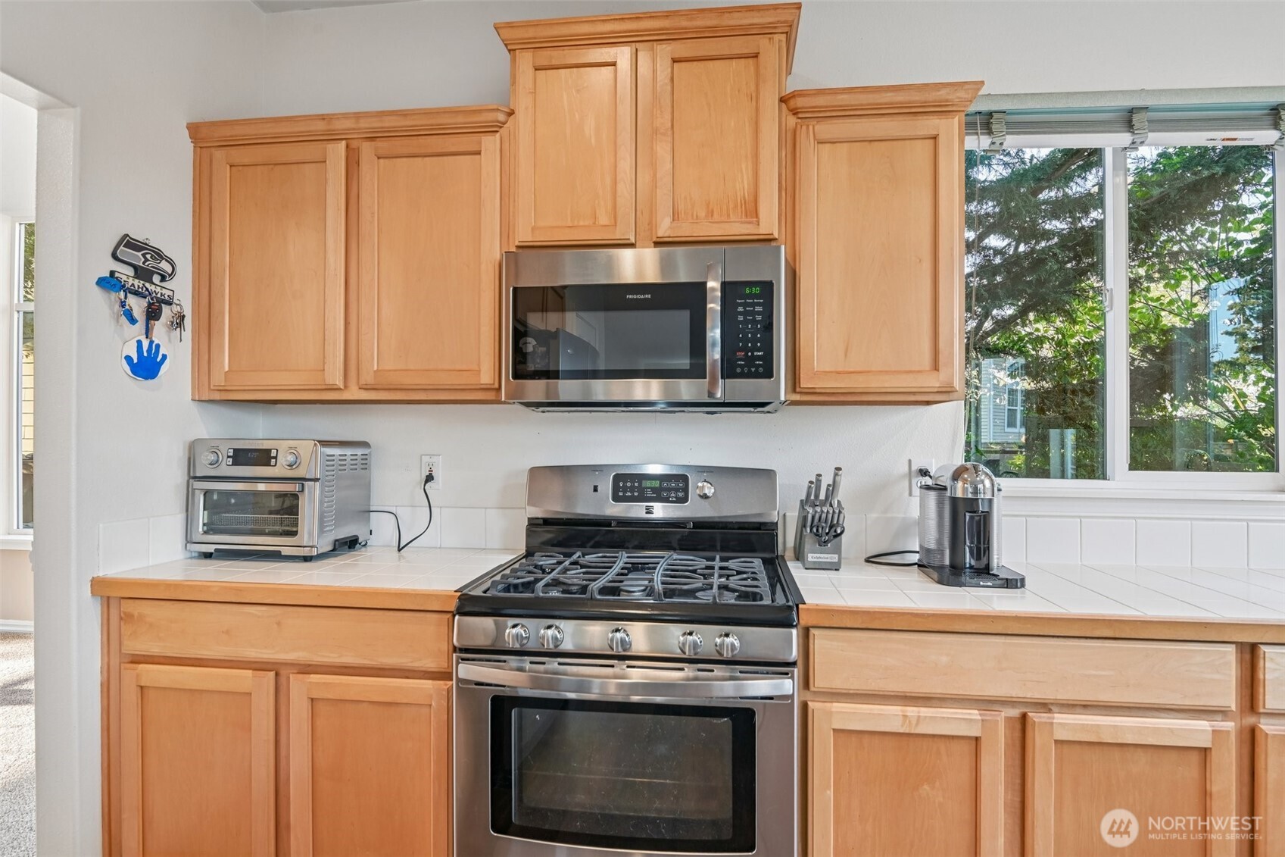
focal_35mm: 19
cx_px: 642
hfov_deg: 86.9
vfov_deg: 64.5
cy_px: 428
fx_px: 678
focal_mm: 19
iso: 400
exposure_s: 1/10
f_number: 8
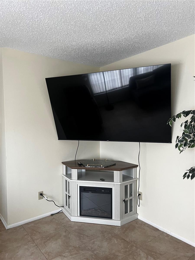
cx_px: 98
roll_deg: -1.0
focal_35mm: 26
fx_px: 195
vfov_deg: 67.3
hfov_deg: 53.1
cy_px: 130
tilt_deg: -5.1
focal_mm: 5.7
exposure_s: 1/60
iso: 200
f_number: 1.5
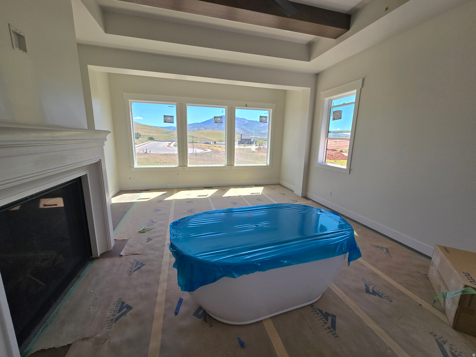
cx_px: 238
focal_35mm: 13
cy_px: 178
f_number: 2.2
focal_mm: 2.2
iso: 50
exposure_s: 1/582
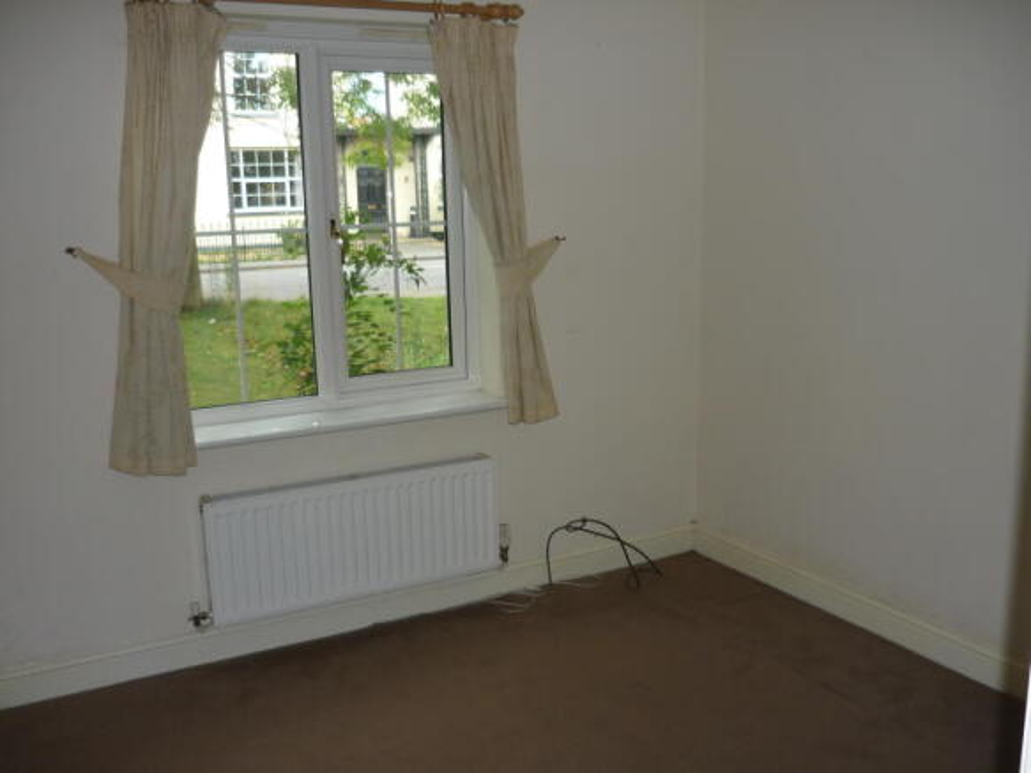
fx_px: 983
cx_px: 516
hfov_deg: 55.4
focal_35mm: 33
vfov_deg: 42.9
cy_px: 386
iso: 100
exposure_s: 1/30
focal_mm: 5.5
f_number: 2.8
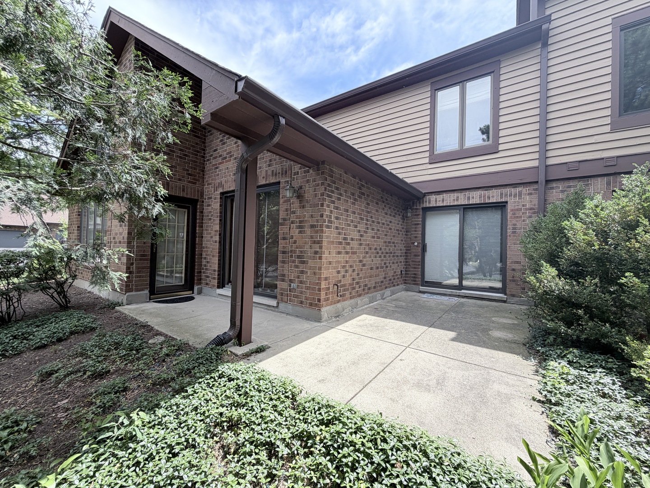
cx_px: 325
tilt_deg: +0.4
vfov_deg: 85.7
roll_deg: -0.8
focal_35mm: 14
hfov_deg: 102.1
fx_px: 263
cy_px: 244
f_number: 2.2
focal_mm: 2.22
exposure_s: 1/510
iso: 40
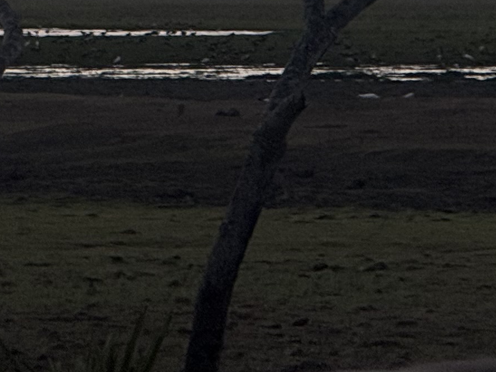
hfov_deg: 3.6
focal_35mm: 544
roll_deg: +0.0
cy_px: -351
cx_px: 137
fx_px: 7796
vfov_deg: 2.7
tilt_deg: +1.8
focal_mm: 15.66
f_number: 2.8
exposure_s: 1/99
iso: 50
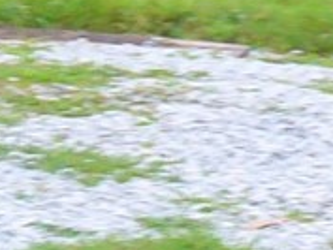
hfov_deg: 4.3
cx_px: 739
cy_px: -445
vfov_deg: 3.2
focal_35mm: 452
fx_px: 4351
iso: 150
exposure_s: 1/60
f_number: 3.3
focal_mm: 12.8
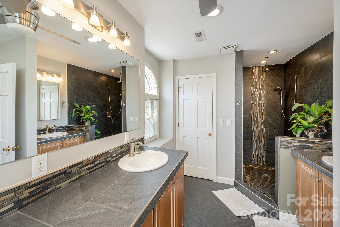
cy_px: 114
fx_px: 132
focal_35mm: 14
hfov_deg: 104.2
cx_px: 170
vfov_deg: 81.3
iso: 320
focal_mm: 14
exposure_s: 1/60
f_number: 7.1
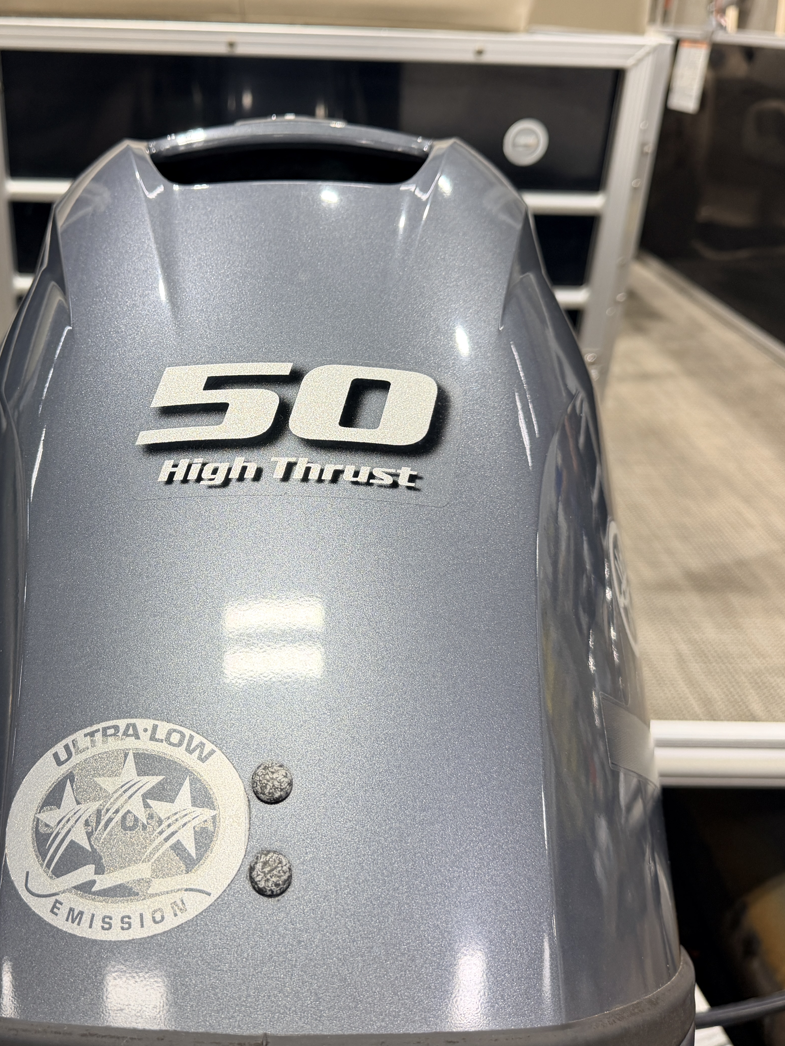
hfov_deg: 42.4
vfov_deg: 55.3
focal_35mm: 33
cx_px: 266
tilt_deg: -27.8
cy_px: 527
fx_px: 998
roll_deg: -2.3
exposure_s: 1/120
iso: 125
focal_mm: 6.76
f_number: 1.78
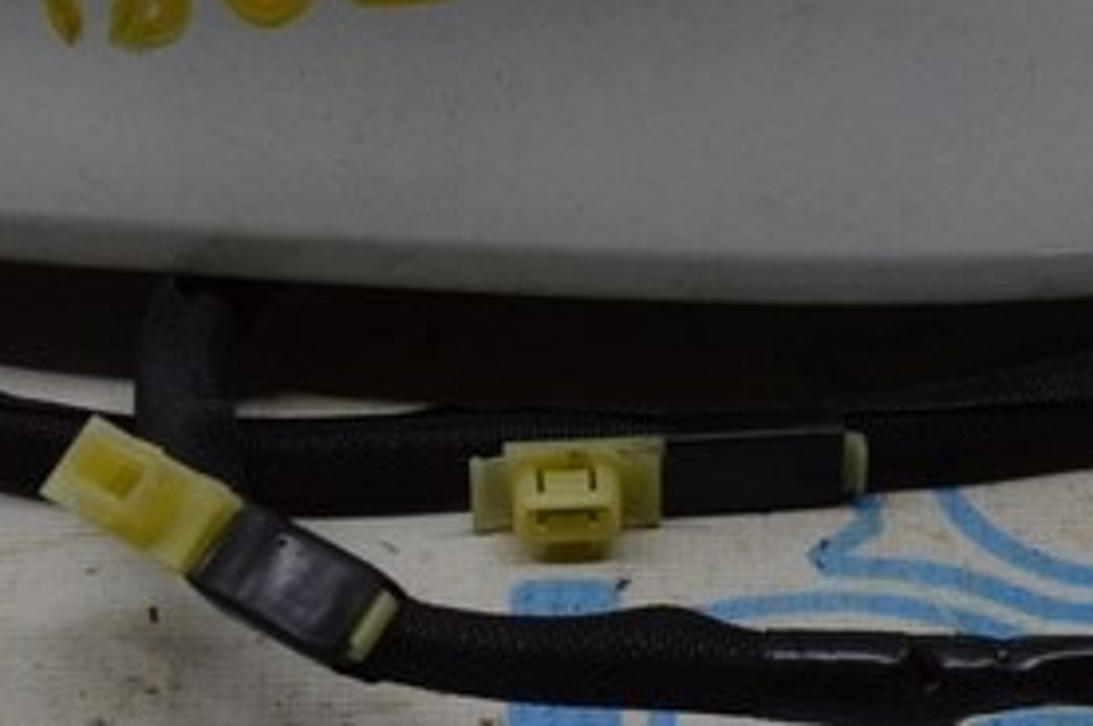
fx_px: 3700
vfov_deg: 11.2
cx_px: 773
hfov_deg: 16.7
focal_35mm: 122
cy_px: 456
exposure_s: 1/100
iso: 400
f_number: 5
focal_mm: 22
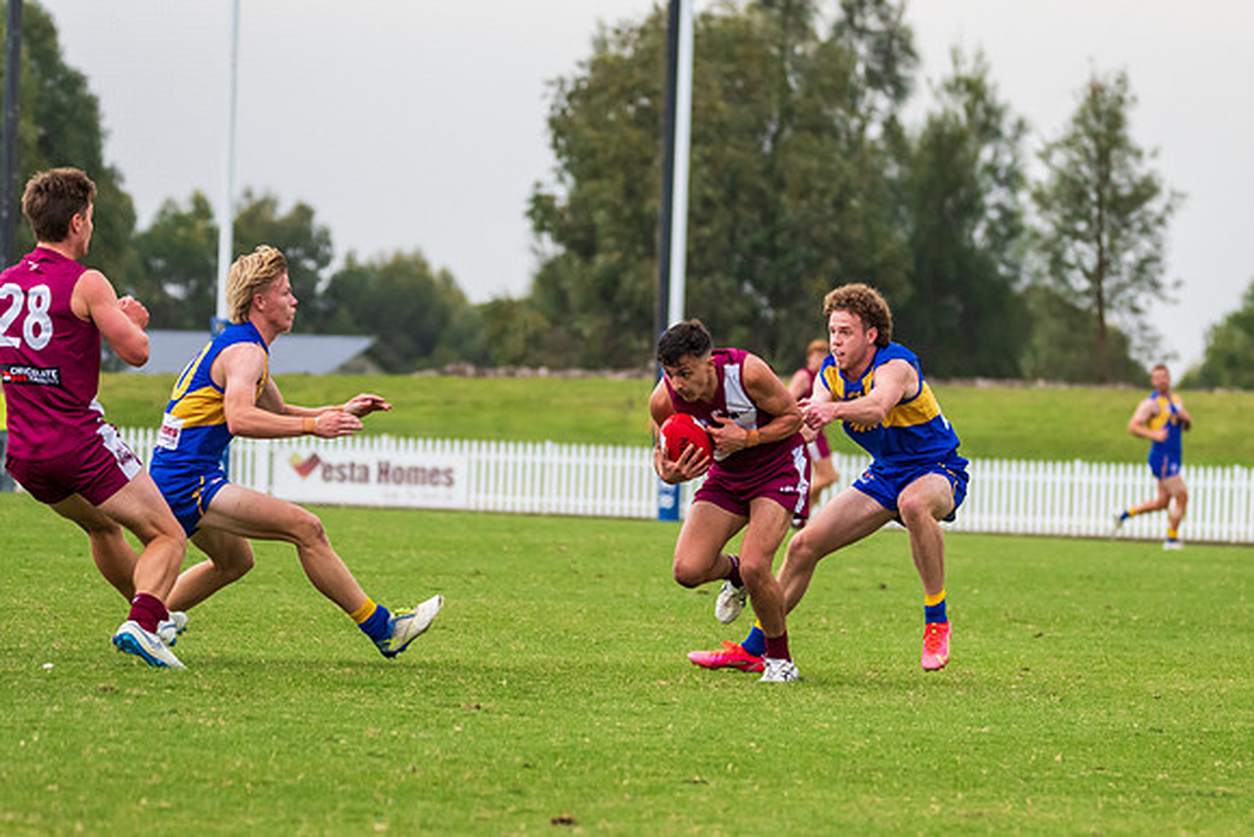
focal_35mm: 296
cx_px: 829
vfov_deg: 4.7
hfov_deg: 7.0
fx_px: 10297
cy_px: 541
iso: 1000
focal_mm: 220
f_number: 6.3
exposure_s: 1/1250
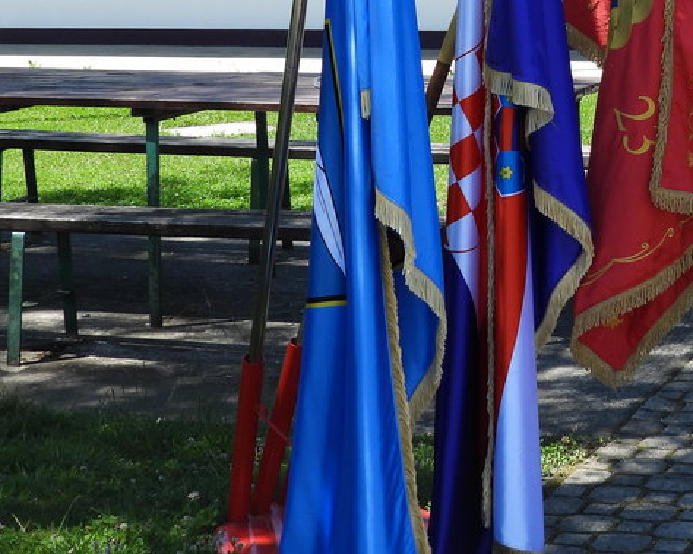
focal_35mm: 94
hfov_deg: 20.1
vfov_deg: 16.1
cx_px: 591
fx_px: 1928
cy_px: 37
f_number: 3.2
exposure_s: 1/500
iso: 100
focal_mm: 6.8
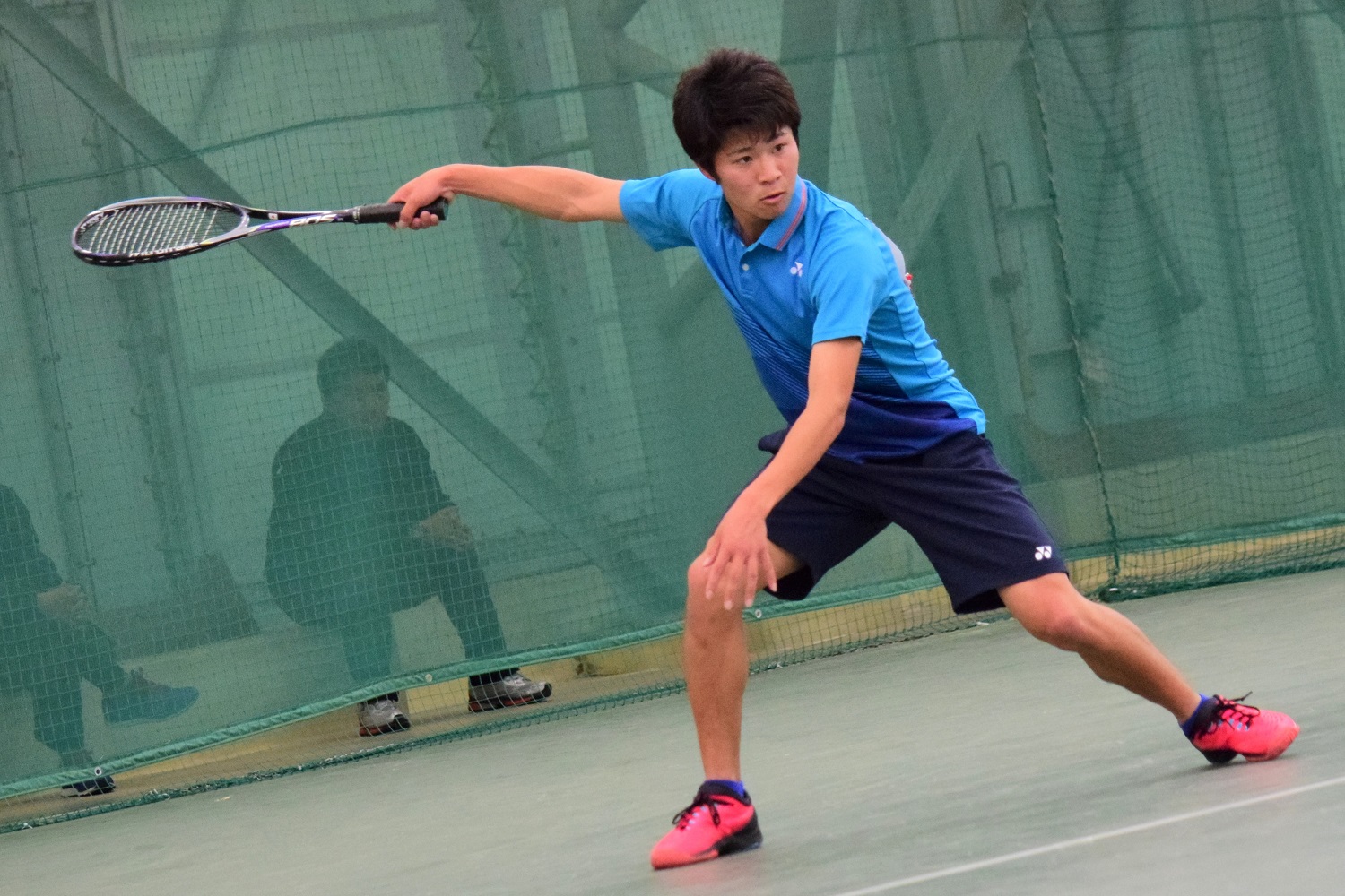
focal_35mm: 165
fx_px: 6164
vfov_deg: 8.3
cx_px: 672
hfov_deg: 12.5
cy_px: 448
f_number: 4.8
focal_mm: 110
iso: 2500
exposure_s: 1/1000
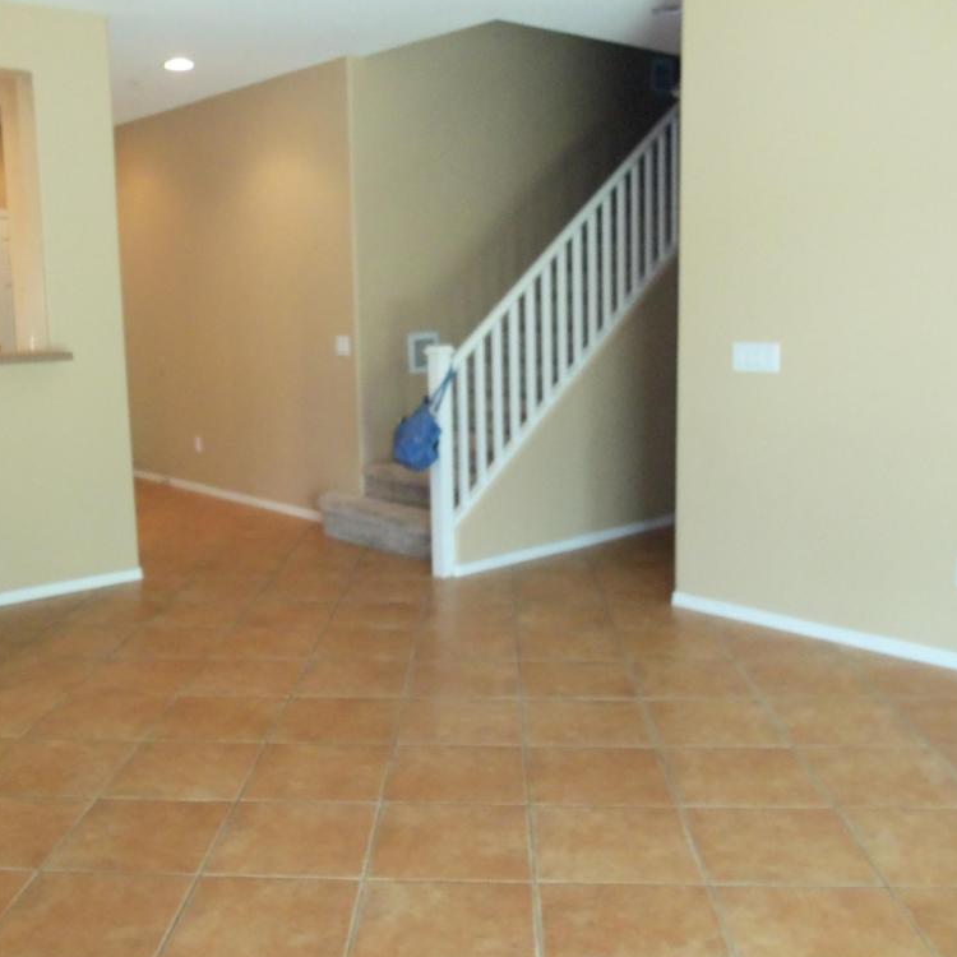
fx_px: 1095
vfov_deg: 47.2
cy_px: 478
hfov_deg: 47.0
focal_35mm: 35
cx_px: 399
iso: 250
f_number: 3.4
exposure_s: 1/30
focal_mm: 5.2
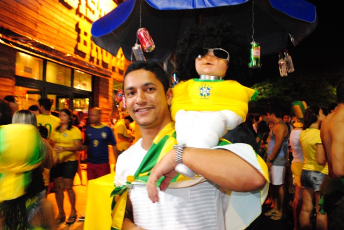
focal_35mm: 30
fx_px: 287
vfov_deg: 43.7
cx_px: 172
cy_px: 115
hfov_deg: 61.9
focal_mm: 20
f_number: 5
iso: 1600
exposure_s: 1/10
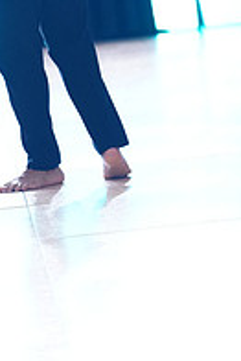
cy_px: -103
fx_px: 3699
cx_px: 32
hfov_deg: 3.7
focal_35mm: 369
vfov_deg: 5.5
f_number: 2.8
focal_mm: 125
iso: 1250
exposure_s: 1/320
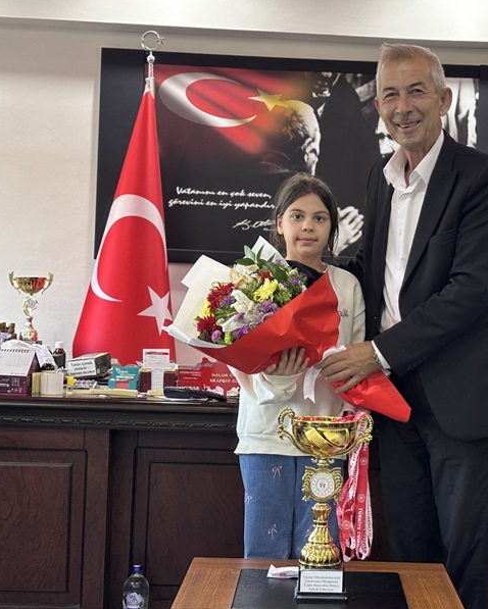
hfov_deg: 22.3
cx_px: 349
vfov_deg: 27.9
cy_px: 304
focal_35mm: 68
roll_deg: -2.4
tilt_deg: -0.9
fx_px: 1227
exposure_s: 1/33
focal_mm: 5.96
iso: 160
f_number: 1.6
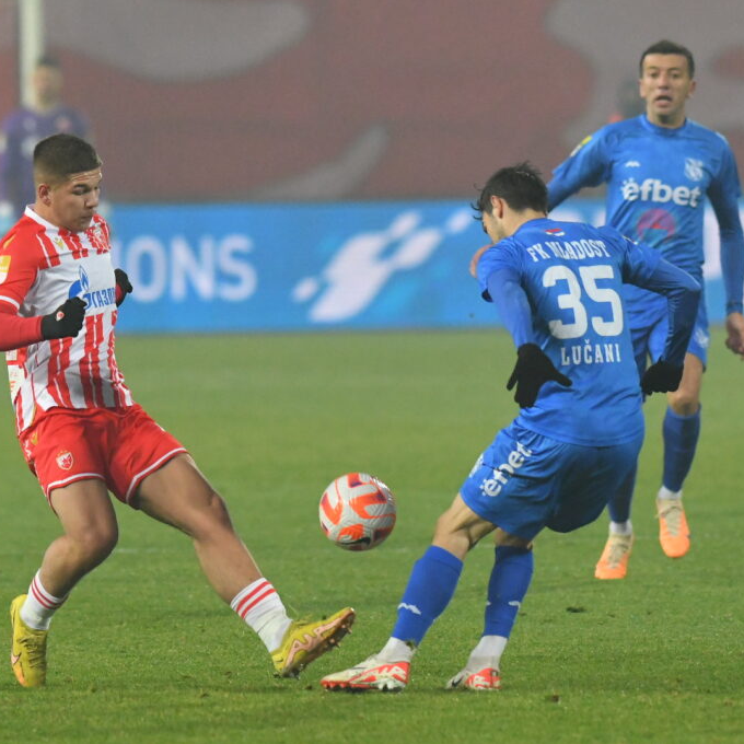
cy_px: 371
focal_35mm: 384
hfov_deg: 4.6
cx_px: 282
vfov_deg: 4.6
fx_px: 9338
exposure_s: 1/1600
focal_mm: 300
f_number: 4
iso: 5000
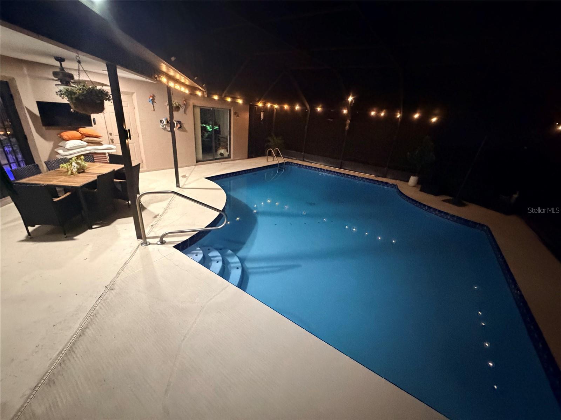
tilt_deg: -19.8
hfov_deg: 102.1
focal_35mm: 14
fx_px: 227
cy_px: 210
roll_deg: -5.9
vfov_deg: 85.7
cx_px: 280
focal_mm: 2.22
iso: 1600
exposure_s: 1/40
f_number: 2.2
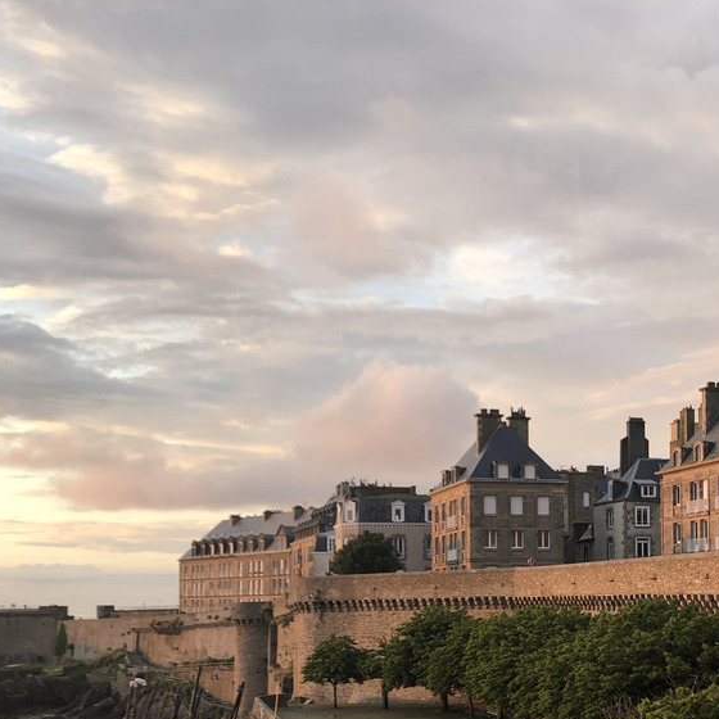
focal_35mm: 53
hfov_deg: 31.8
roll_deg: +1.5
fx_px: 1245
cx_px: 517
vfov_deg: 31.4
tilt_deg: +2.1
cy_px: 566
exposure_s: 1/120
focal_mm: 4
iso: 25
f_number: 1.8
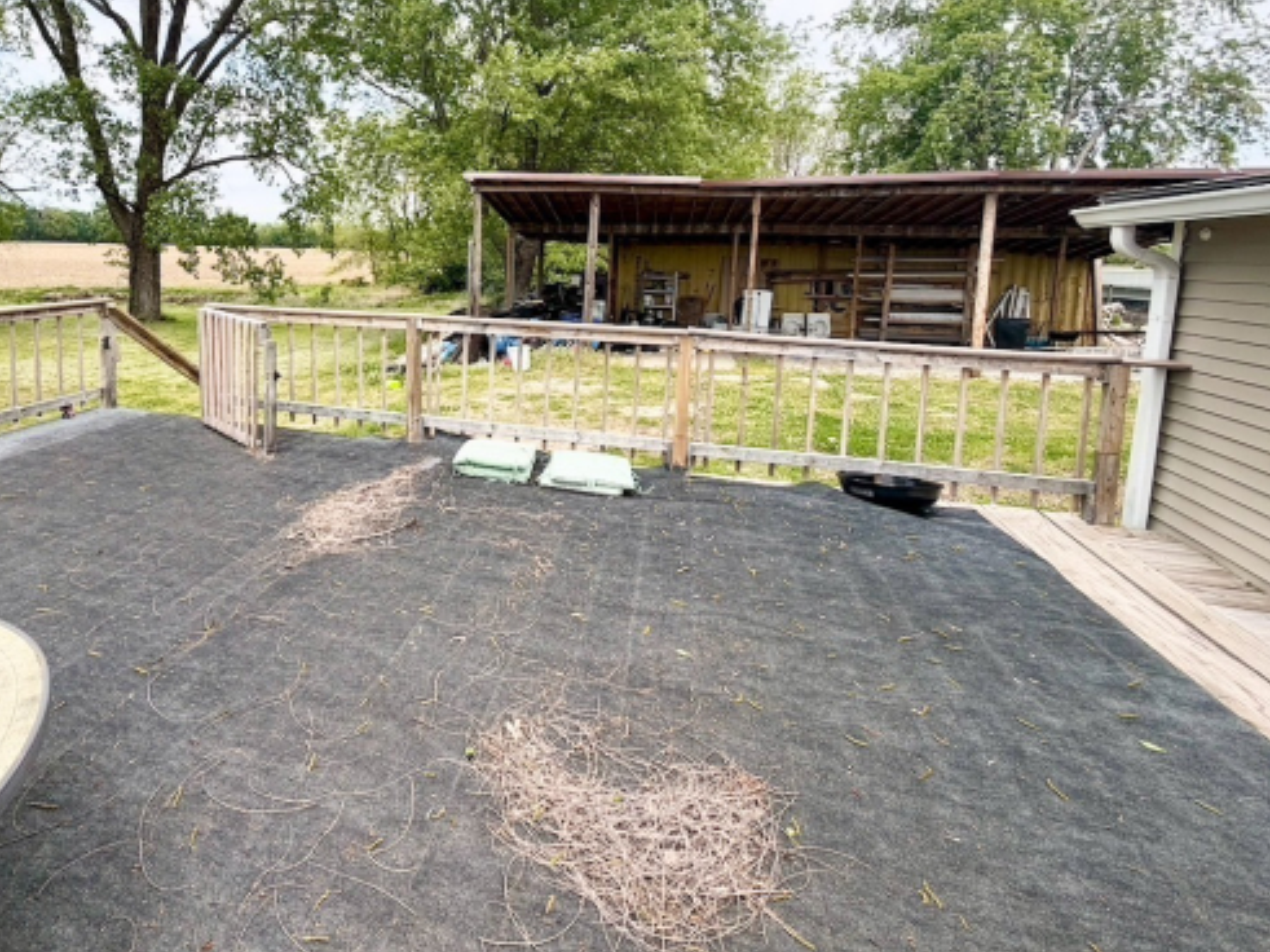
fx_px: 697
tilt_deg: -4.5
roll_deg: -0.6
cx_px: 438
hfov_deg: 82.2
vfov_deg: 66.7
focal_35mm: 19
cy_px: 313
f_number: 2.2
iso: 40
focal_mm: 2.22
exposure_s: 1/770
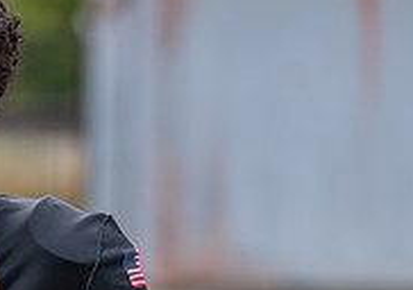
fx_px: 4399
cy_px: 341
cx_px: -96
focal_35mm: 377
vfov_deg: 3.8
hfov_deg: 5.3
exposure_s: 1/250
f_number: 2.8
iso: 100
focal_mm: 112
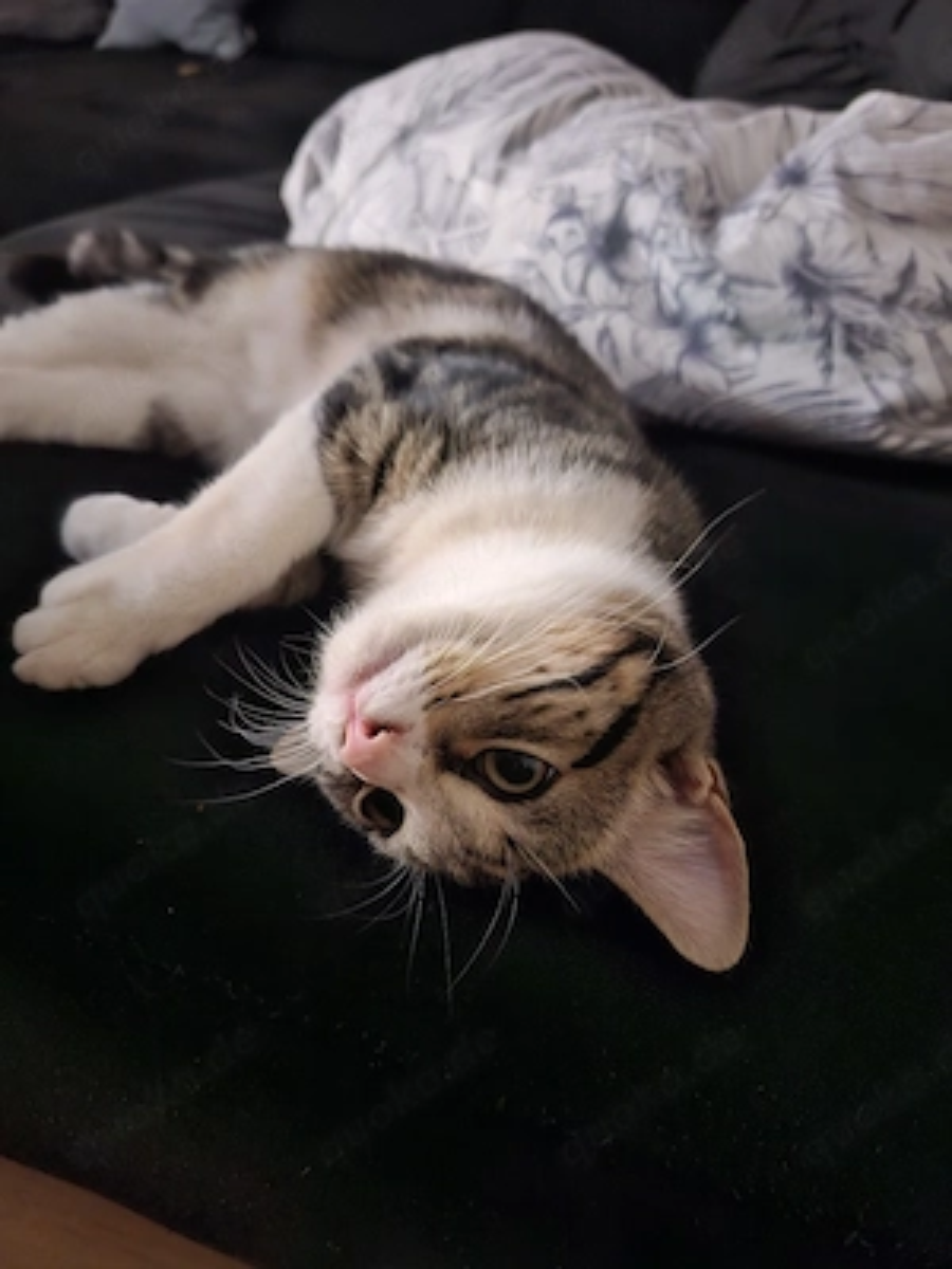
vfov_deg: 73.9
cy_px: 634
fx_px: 843
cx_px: 476
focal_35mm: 23
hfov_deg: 58.9
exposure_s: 1/7
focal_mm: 5.54
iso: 2000
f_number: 1.8
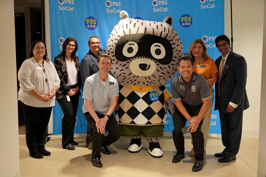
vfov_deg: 37.9
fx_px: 259
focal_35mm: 35
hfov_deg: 54.4
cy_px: 88
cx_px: 133
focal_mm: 35
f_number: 2
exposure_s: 1/250
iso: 2000
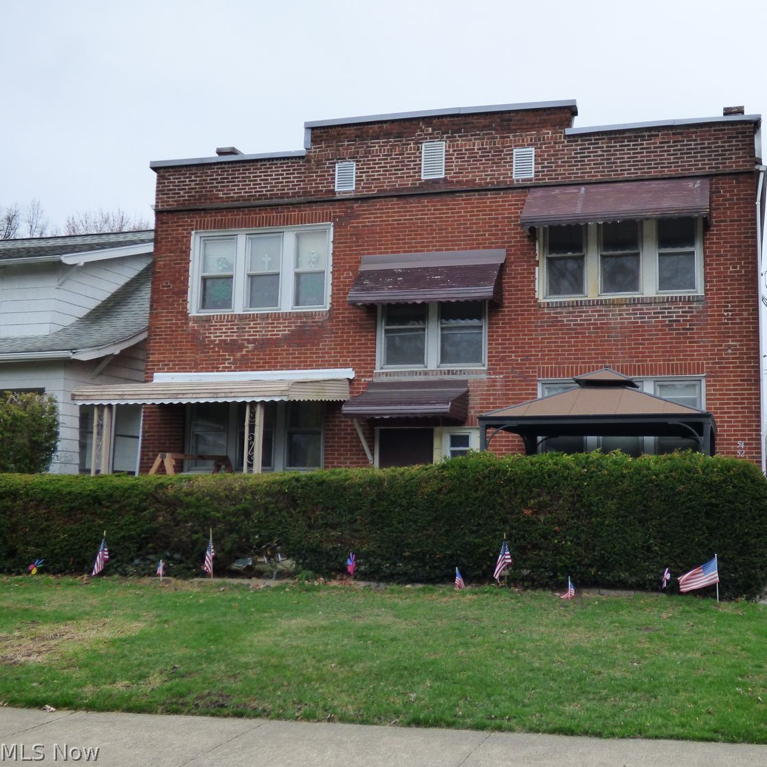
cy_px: 383
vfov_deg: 43.9
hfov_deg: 43.3
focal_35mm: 38
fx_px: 953
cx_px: 509
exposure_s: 1/500
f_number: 3.3
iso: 200
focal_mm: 5.53
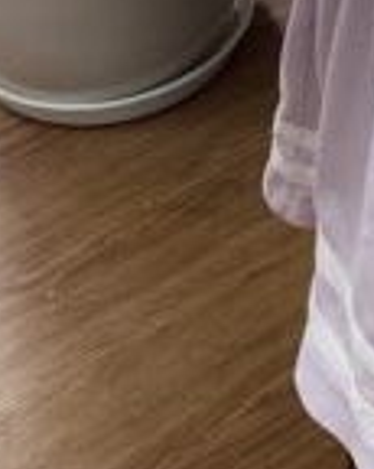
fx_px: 2438
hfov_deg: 8.6
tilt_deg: -26.4
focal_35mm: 176
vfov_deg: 9.9
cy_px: -586
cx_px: 569
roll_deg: +1.1
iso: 50
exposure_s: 1/122
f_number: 1.8
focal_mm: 4.25
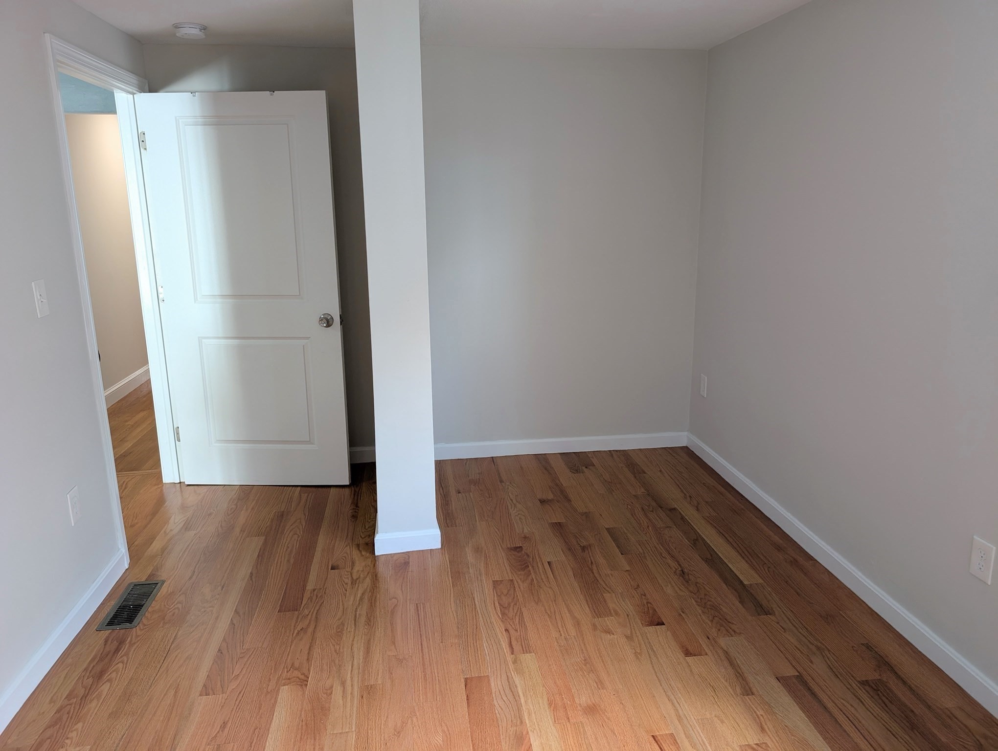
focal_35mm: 24
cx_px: 499
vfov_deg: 56.9
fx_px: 693
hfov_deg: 71.5
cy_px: 376
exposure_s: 1/40.4
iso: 79
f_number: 1.68
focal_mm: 6.9
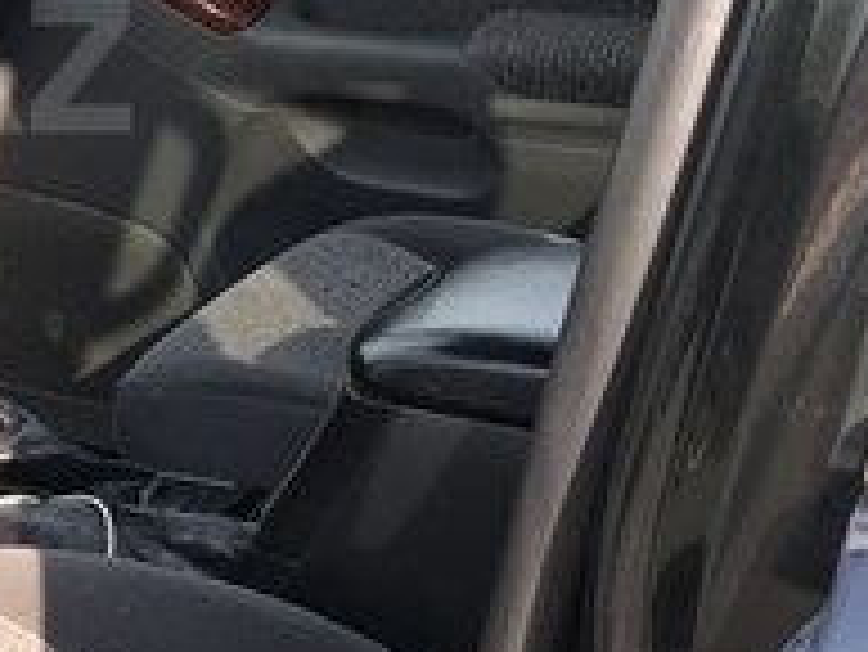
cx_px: -328
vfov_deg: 14.8
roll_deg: +0.1
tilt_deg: -13.7
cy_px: 65
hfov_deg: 18.2
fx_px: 2484
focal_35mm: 99
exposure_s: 1/199
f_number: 2.2
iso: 25
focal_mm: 4.15
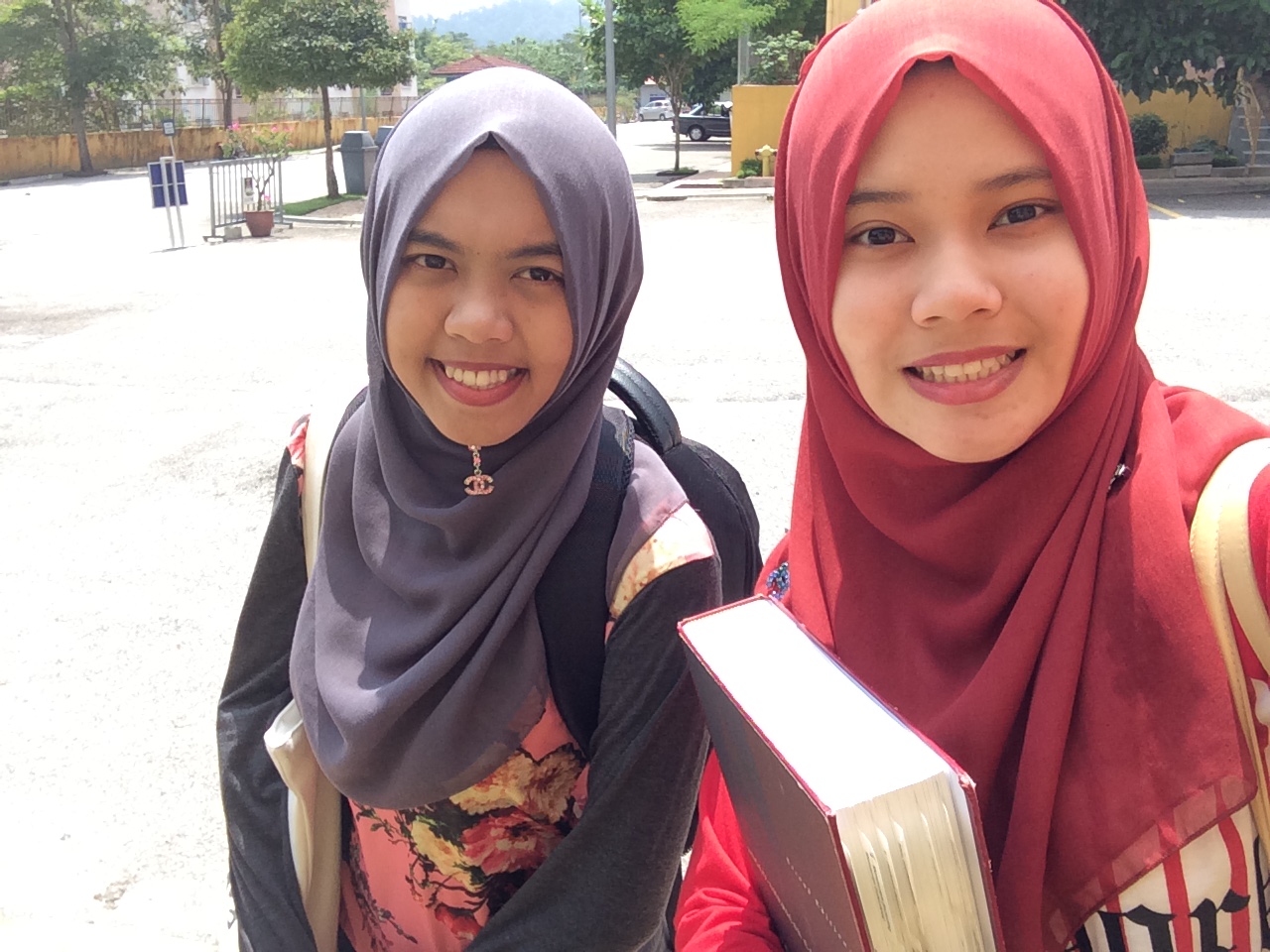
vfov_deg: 45.4
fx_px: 1137
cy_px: 476
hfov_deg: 58.4
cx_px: 635
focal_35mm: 31
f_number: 2.4
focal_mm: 2.15
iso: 50
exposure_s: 1/668
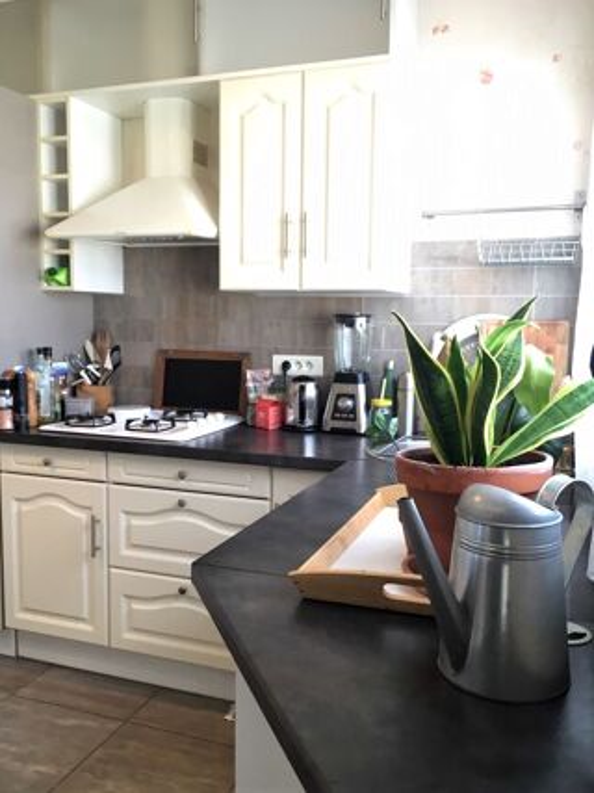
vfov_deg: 61.7
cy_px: 396
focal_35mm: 29
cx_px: 297
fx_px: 664
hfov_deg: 48.2
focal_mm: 4.15
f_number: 2.2
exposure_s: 1/33
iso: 80
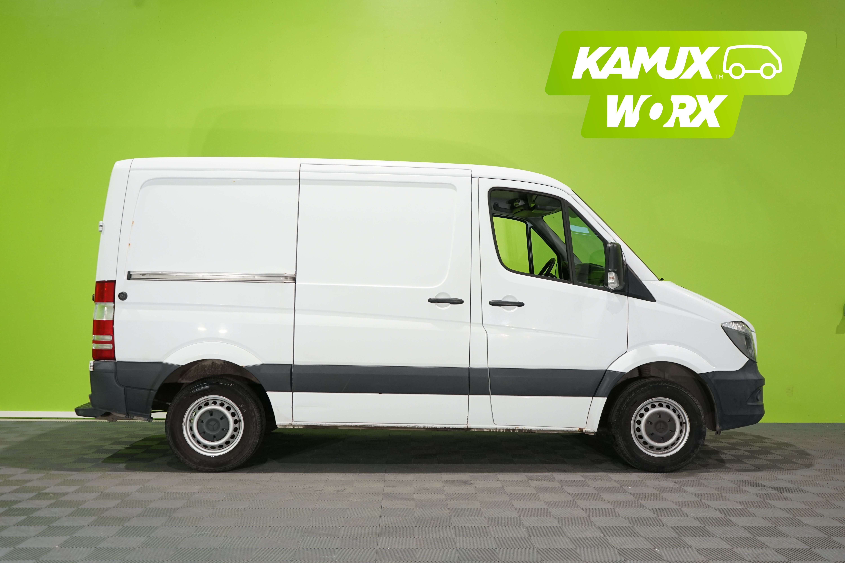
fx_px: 798
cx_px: 422
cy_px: 282
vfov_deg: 38.9
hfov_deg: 55.8
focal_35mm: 34
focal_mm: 34
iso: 1000
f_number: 5.6
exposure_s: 1/30
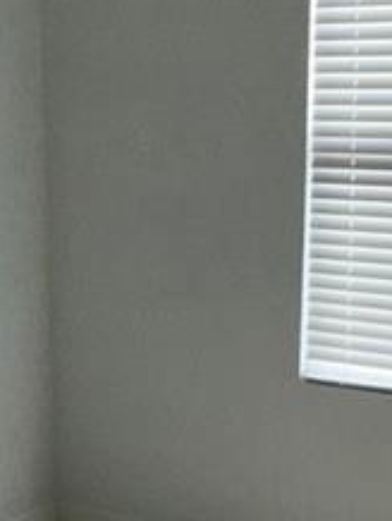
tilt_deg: -13.7
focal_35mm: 77
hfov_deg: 19.1
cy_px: 425
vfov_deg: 24.8
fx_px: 1160
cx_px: 249
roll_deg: -1.4
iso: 32
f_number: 2.2
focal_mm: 2.22
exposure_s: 1/136
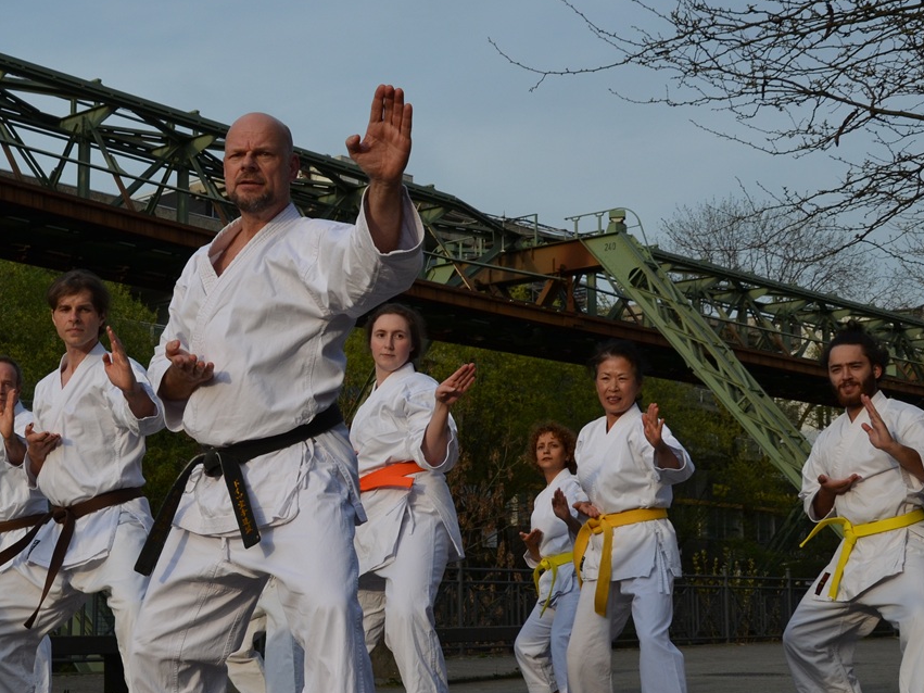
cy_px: 413
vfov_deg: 26.5
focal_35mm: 55
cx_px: 175
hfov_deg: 33.8
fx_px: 1468
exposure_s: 1/1600
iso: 400
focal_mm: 22
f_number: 5.6
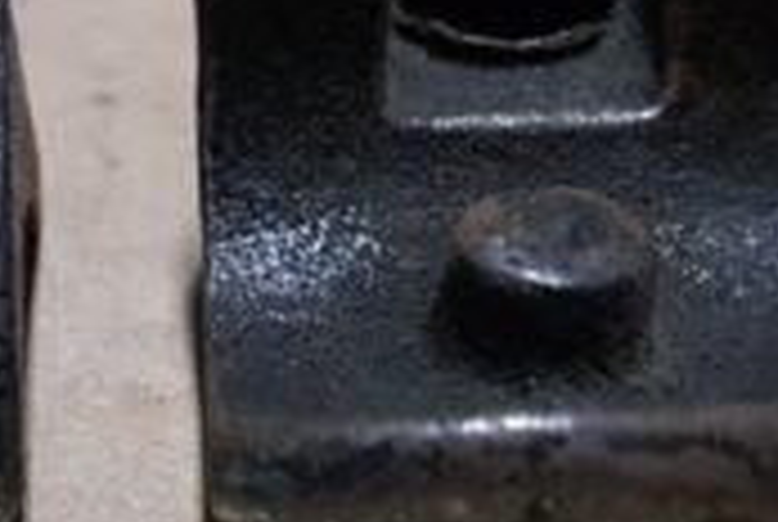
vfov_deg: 17.5
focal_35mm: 78
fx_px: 1689
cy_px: 385
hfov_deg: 25.3
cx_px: 112
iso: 200
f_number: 1.7
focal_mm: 4.2
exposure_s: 1/25
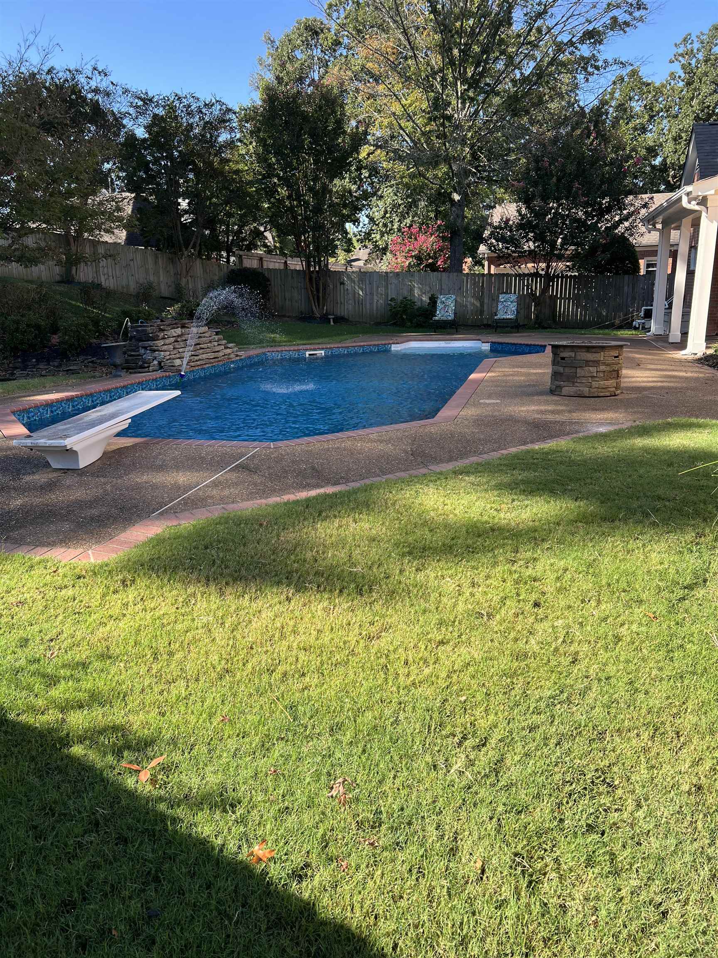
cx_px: 359
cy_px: 479
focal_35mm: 26
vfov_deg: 67.3
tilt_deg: -14.4
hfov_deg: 53.1
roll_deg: +1.1
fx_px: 719
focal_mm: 5.7
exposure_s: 1/1009
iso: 50
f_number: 1.5
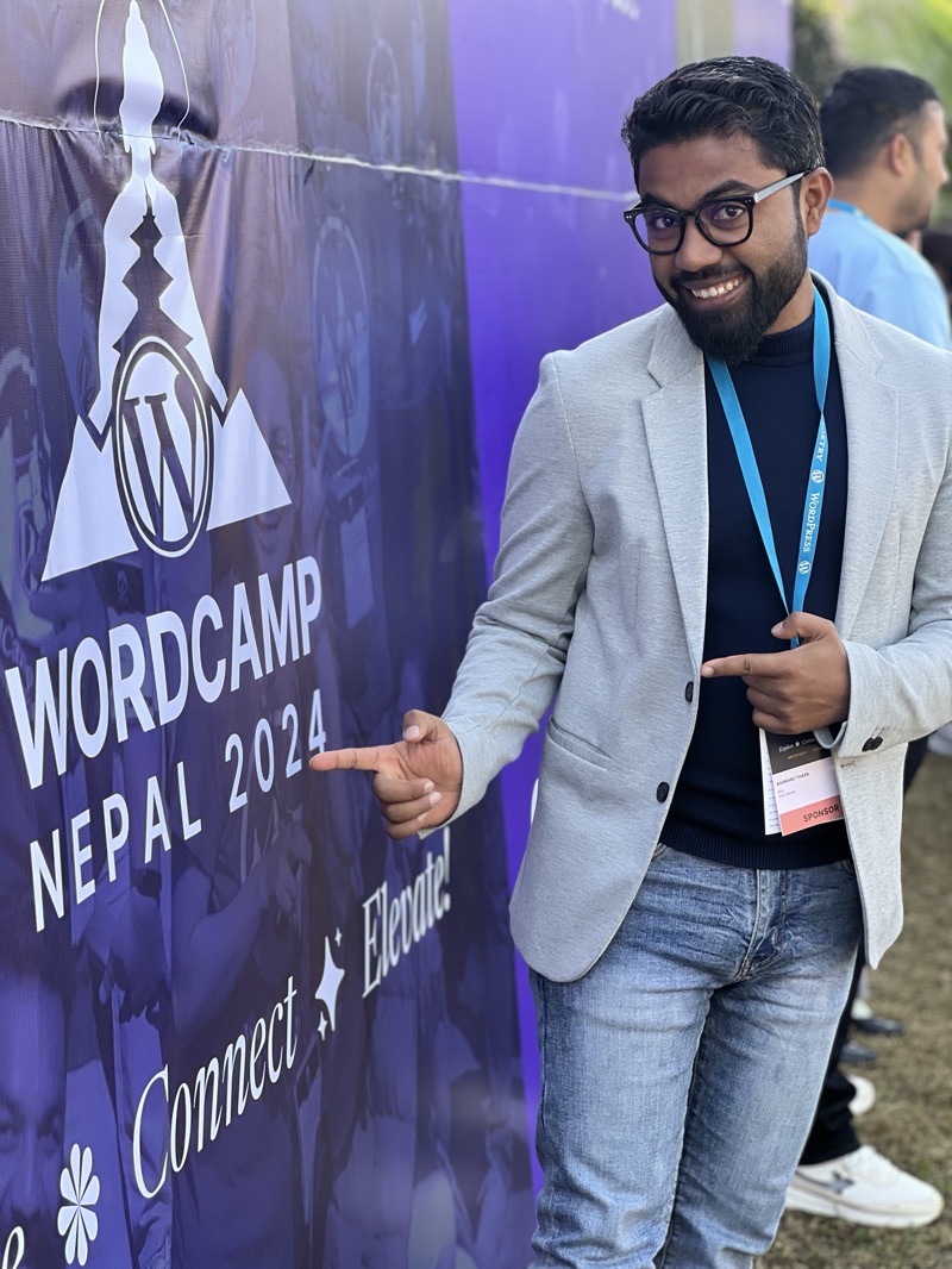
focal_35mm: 77
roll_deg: -3.0
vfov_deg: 25.3
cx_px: 476
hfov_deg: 19.1
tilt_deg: -6.8
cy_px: 634
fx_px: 2822
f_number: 2.8
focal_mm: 9
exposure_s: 1/121
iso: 80
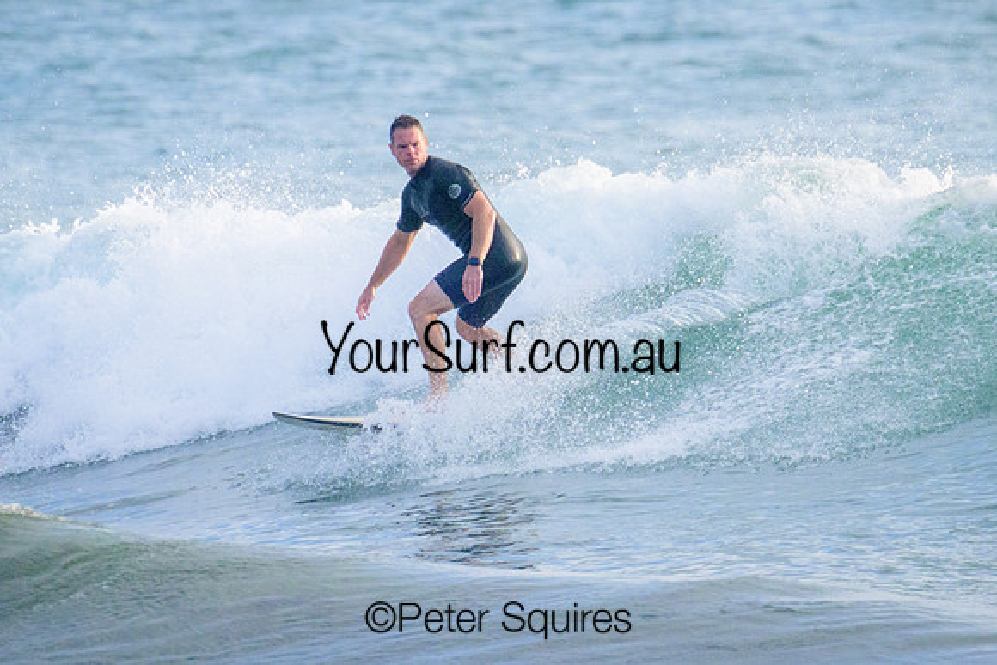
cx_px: 455
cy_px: 303
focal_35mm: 1096
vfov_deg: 1.3
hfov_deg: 1.9
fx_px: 30352
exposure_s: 1/2000
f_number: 13
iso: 2500
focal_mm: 800
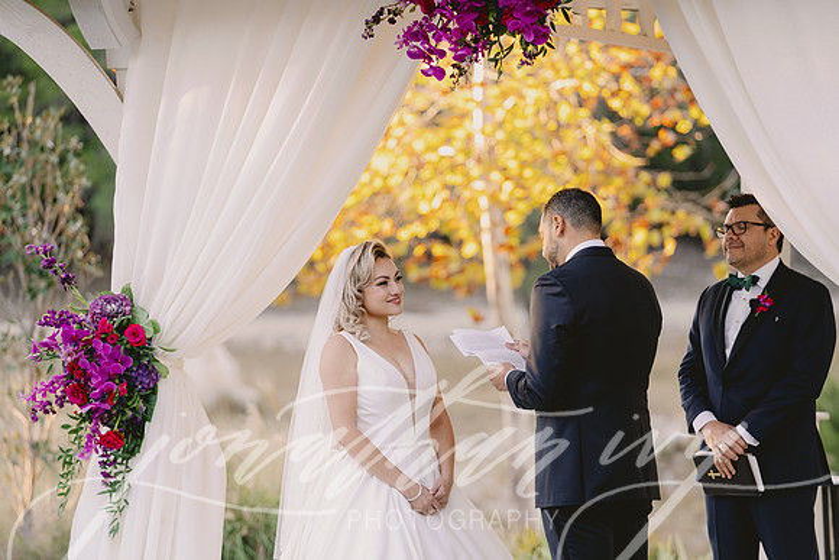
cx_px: 420
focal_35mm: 173
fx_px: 4033
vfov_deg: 7.9
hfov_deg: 11.9
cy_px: 280
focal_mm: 173
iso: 800
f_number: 3.2
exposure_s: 1/320
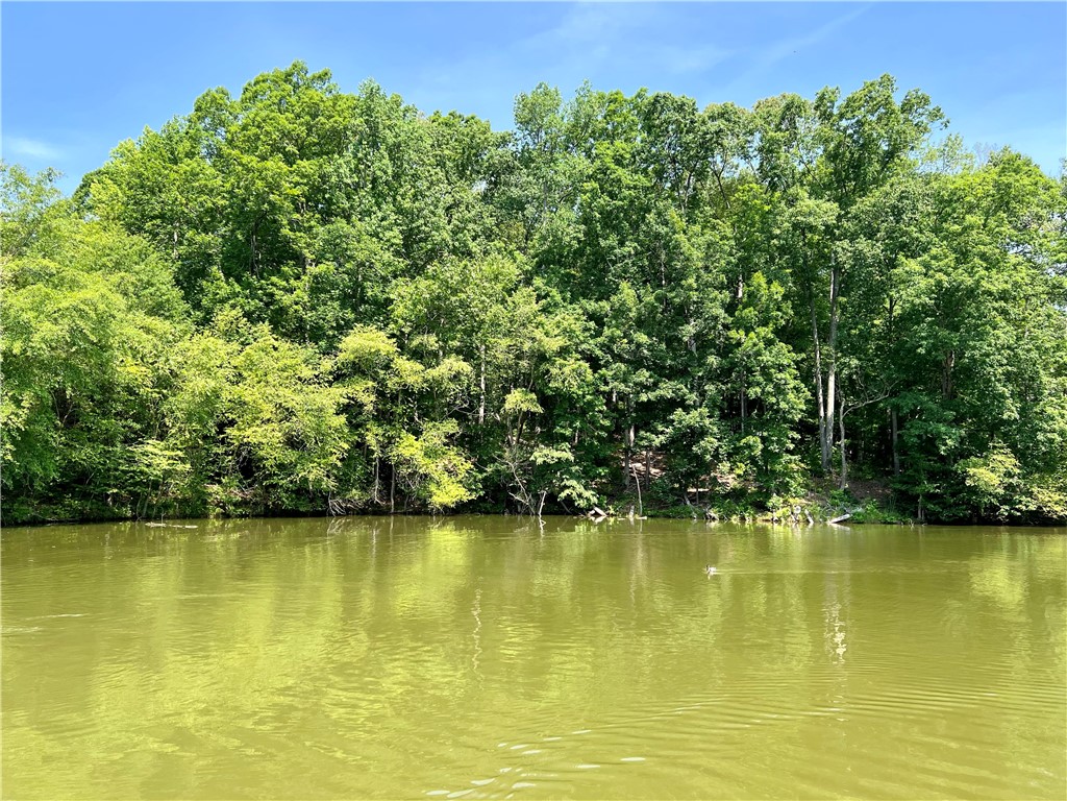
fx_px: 801
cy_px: 400
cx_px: 534
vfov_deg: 53.1
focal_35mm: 26
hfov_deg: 67.3
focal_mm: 5.7
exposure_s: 1/1048
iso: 50
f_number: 1.5
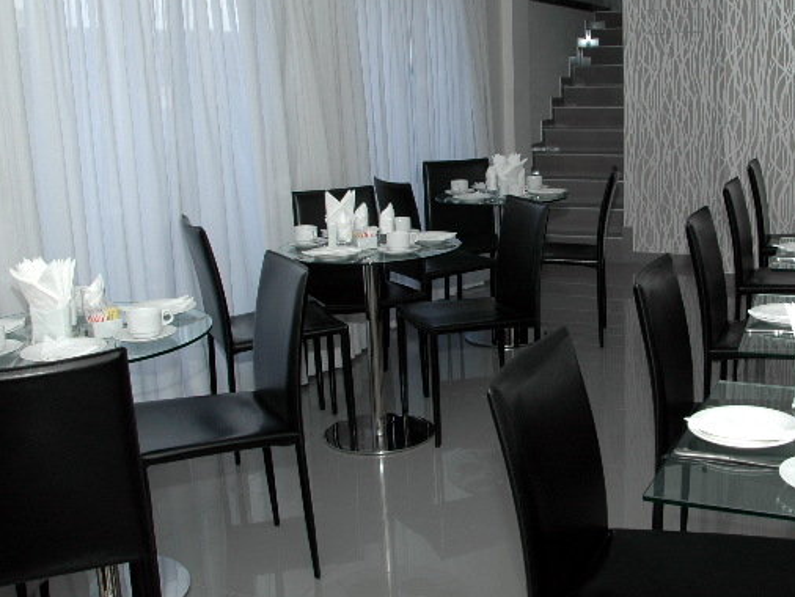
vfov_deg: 35.1
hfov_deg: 45.2
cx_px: 515
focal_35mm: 41
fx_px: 942
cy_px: 262
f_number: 7.1
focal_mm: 18
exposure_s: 1/160
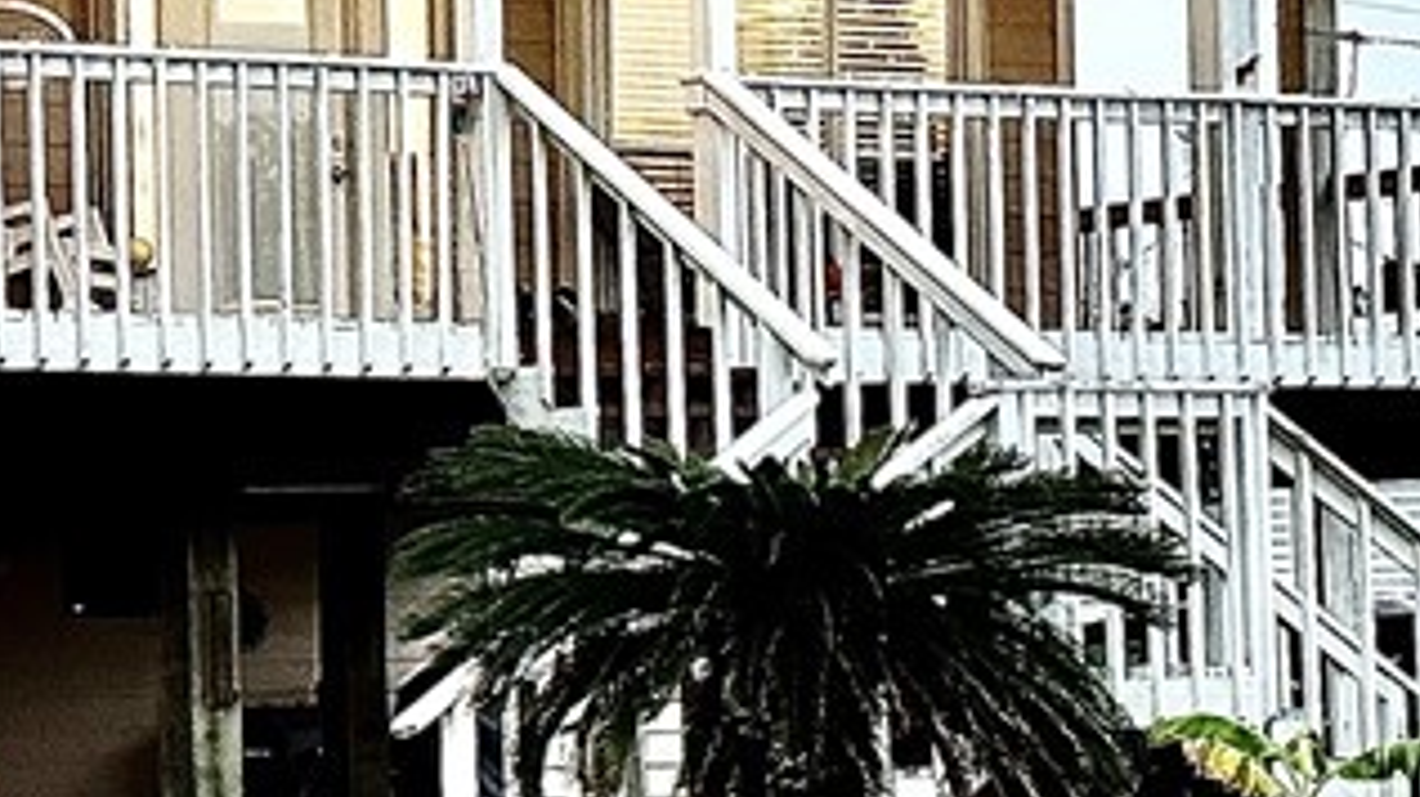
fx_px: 6361
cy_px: 385
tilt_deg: +2.7
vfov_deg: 7.2
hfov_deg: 12.5
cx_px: -125
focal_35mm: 169
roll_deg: +0.7
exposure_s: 1/40
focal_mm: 6.86
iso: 320
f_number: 1.78
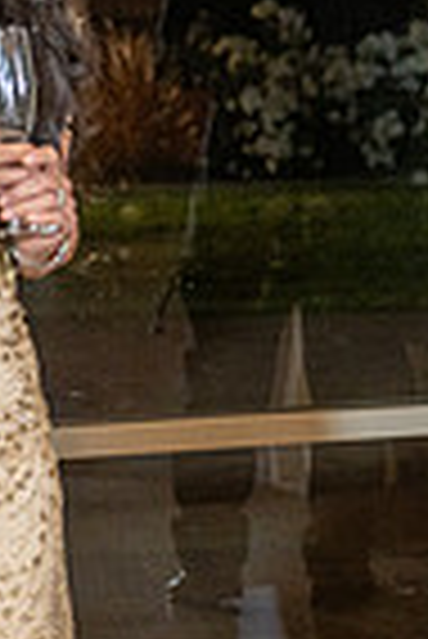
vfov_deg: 9.7
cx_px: 1198
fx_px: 3771
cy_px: 340
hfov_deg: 6.1
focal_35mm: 212
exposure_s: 1/160
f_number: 3.5
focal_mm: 52
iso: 800
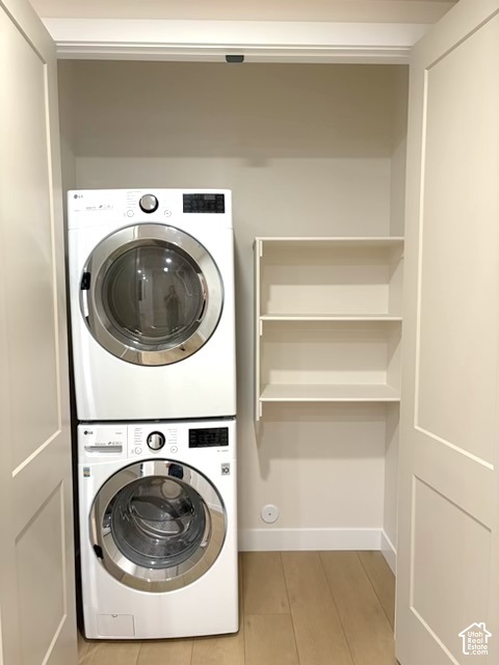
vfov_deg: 67.3
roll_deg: +1.0
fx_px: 500
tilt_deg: -5.5
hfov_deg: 53.1
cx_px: 250
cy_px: 332
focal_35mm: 26
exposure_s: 1/60
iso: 160
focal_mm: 5.96
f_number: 1.6
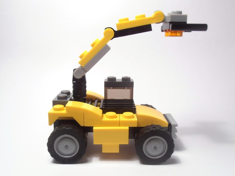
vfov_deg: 38.7
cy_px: 88
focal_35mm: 37
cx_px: 118
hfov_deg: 50.1
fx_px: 251
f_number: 3.9
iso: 80
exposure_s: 1/60
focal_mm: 6.61
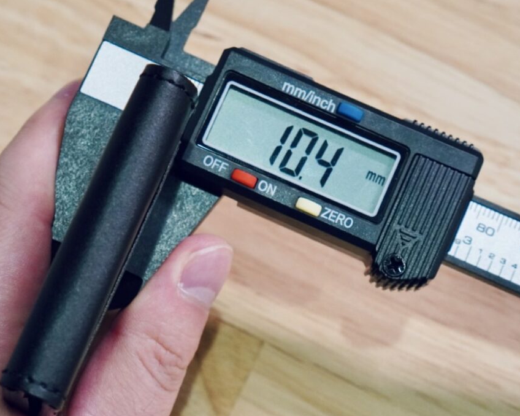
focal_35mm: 60
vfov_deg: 25.6
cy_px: 209
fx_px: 917
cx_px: 234
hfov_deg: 31.7
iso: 2000
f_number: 6.3
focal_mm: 35
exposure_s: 1/60
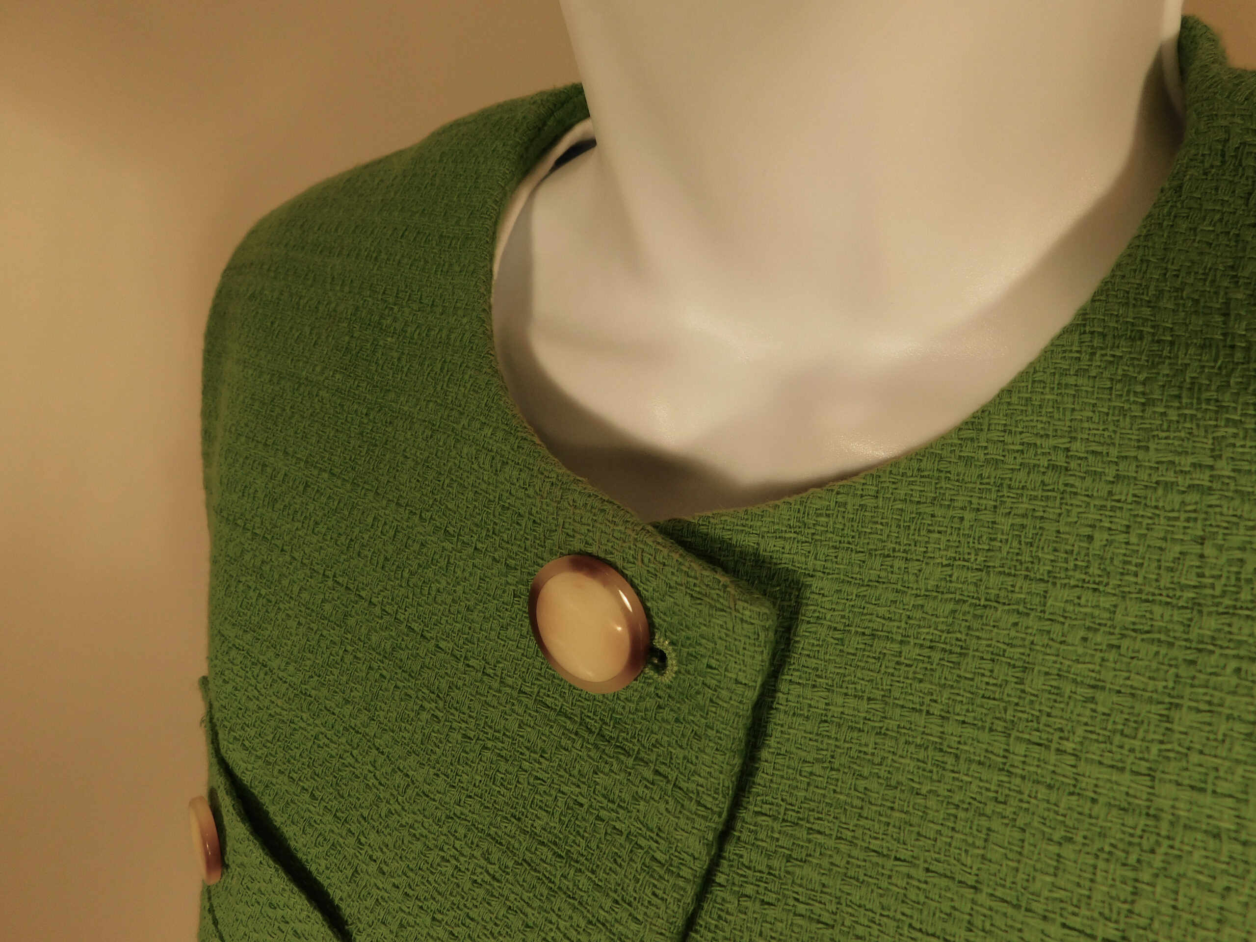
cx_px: 628
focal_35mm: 23
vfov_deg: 58.9
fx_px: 835
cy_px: 471
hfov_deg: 73.9
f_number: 3
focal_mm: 4
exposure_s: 1/400
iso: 125
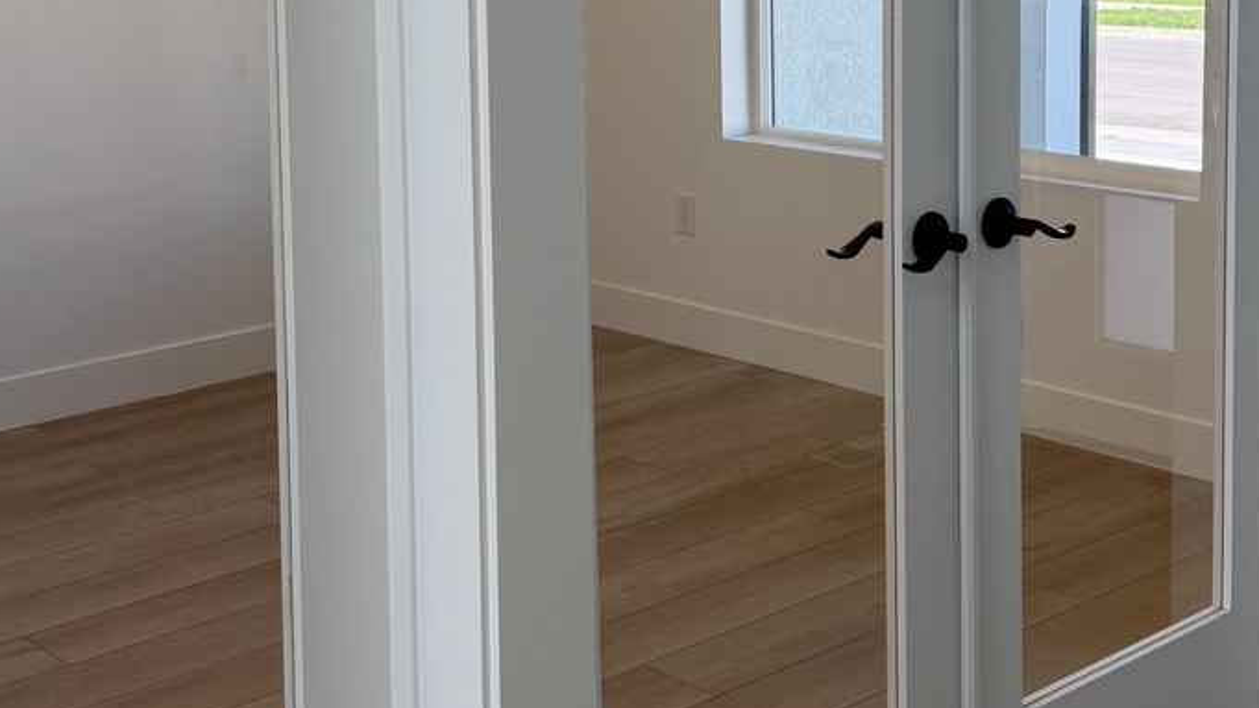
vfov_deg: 19.9
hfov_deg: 35.4
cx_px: 592
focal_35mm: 59
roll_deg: +0.9
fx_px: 1970
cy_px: 54
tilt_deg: -5.6
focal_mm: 6.76
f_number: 1.78
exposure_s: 1/350
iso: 100
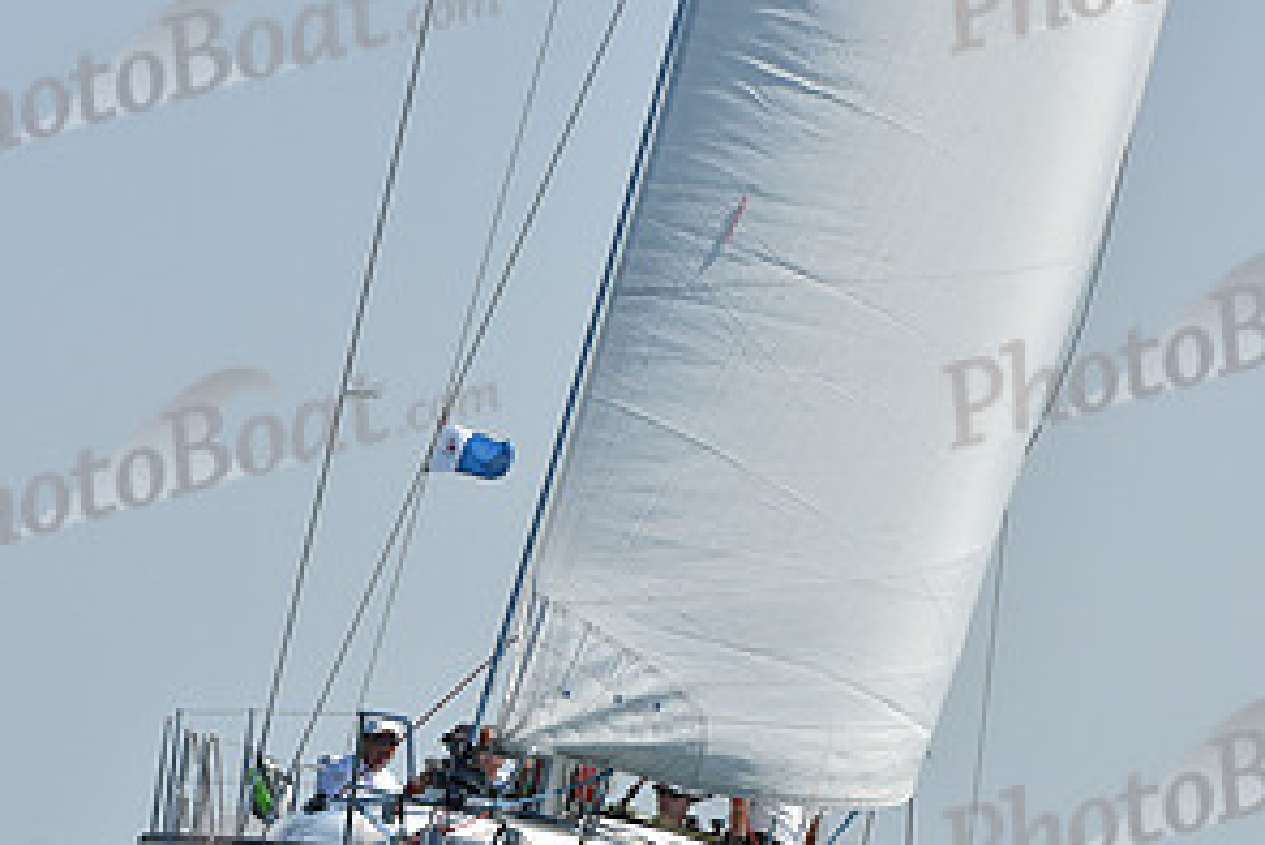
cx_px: 725
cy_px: 620
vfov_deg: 3.5
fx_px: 13816
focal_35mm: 393
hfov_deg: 5.2
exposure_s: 1/1600
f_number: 8
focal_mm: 200
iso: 250
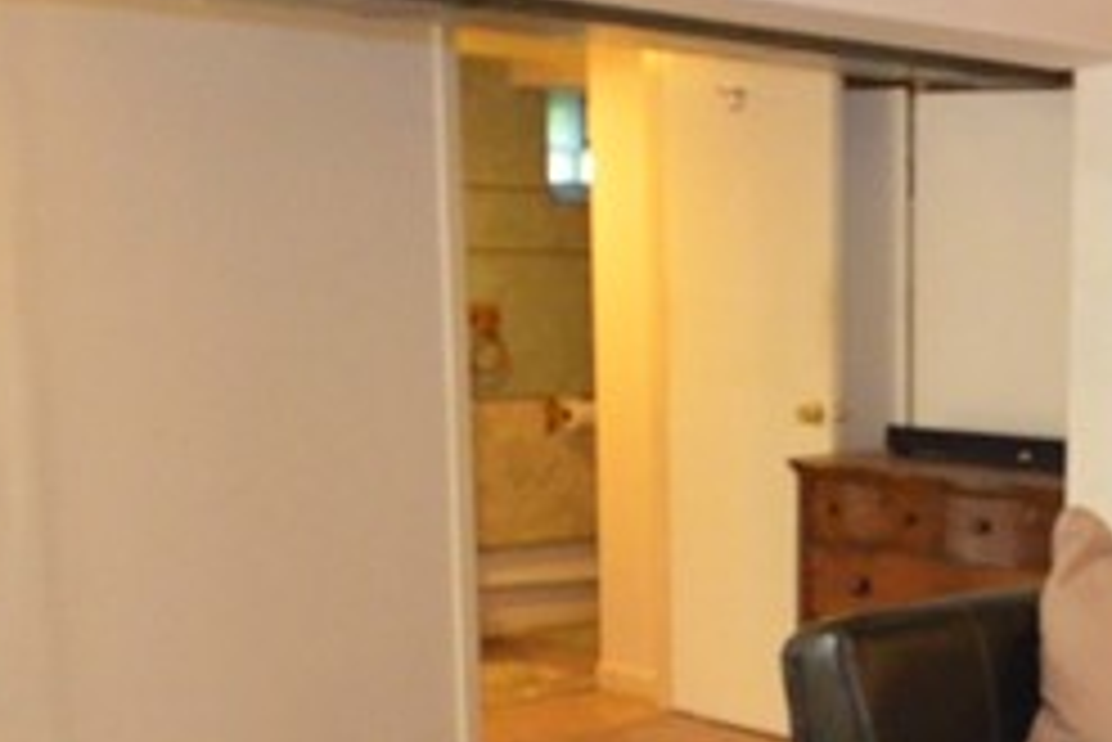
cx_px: 1092
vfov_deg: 20.1
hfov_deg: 28.7
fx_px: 2040
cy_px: 713
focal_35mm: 66
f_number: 4
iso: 3200
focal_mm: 10
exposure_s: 1/60
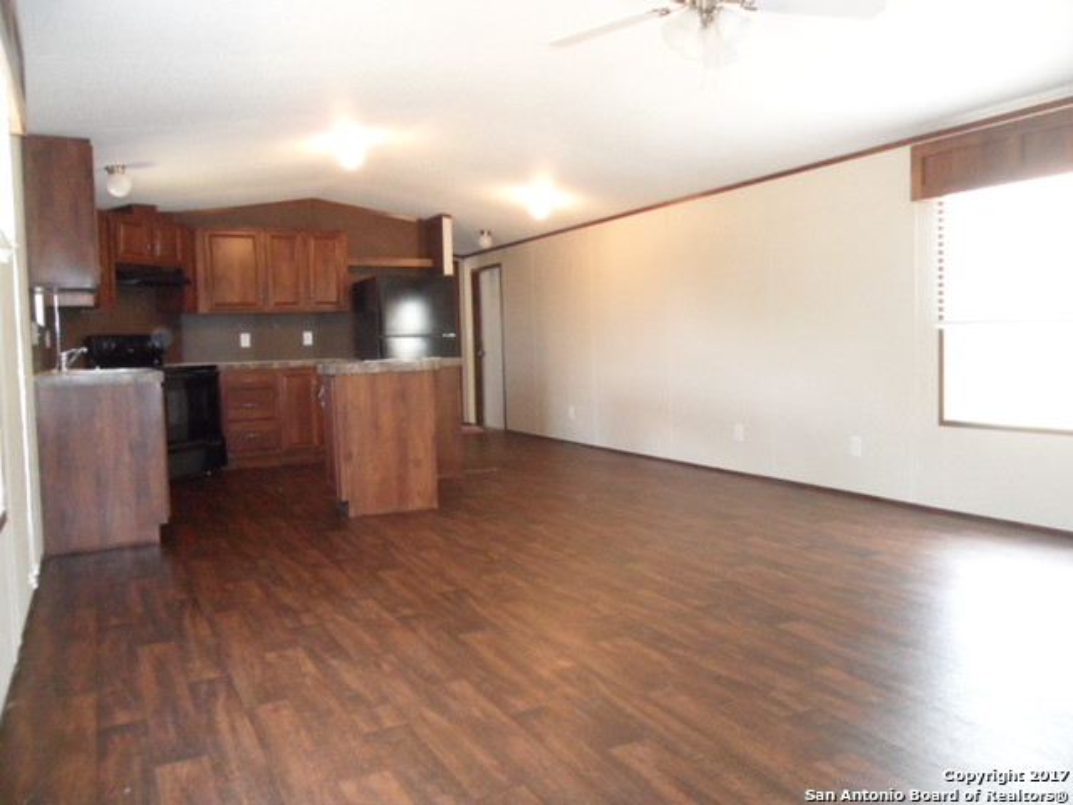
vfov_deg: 51.4
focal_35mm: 27
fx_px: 837
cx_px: 536
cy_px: 402
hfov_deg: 65.3
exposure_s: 1/45
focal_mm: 4.9
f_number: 3.5
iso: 640
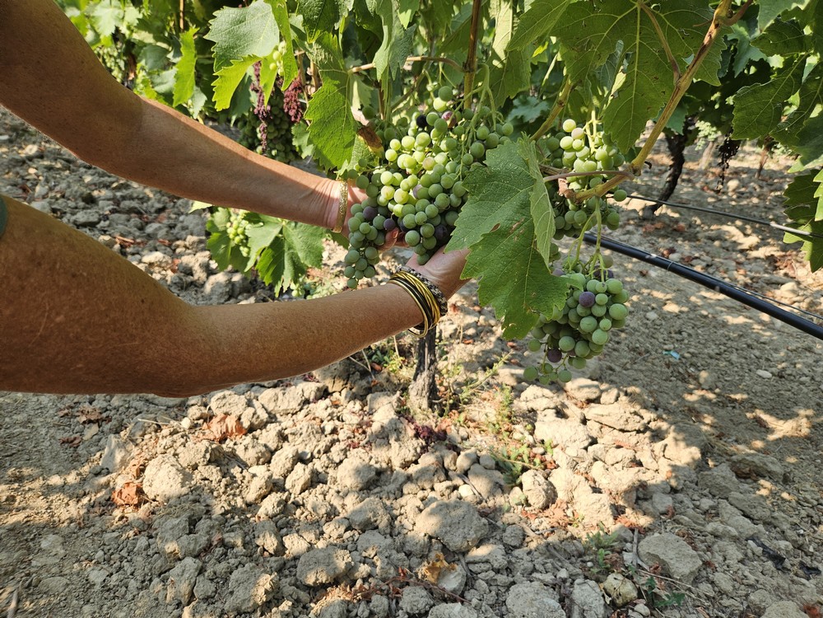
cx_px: 412
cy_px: 309
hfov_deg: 73.9
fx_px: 547
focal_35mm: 23
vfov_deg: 58.9
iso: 25
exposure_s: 1/538
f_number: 1.8
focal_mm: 5.4
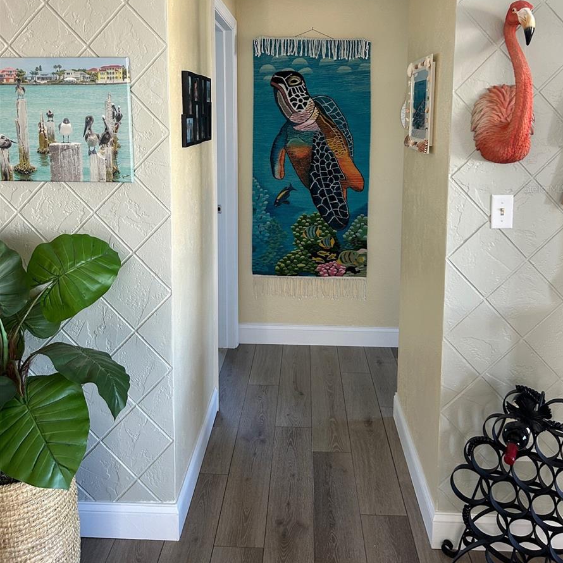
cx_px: 284
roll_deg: -0.1
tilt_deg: -6.3
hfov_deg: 52.5
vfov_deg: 51.6
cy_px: 189
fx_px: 570
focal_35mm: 31
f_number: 1.5
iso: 125
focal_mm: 5.7
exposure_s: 1/74
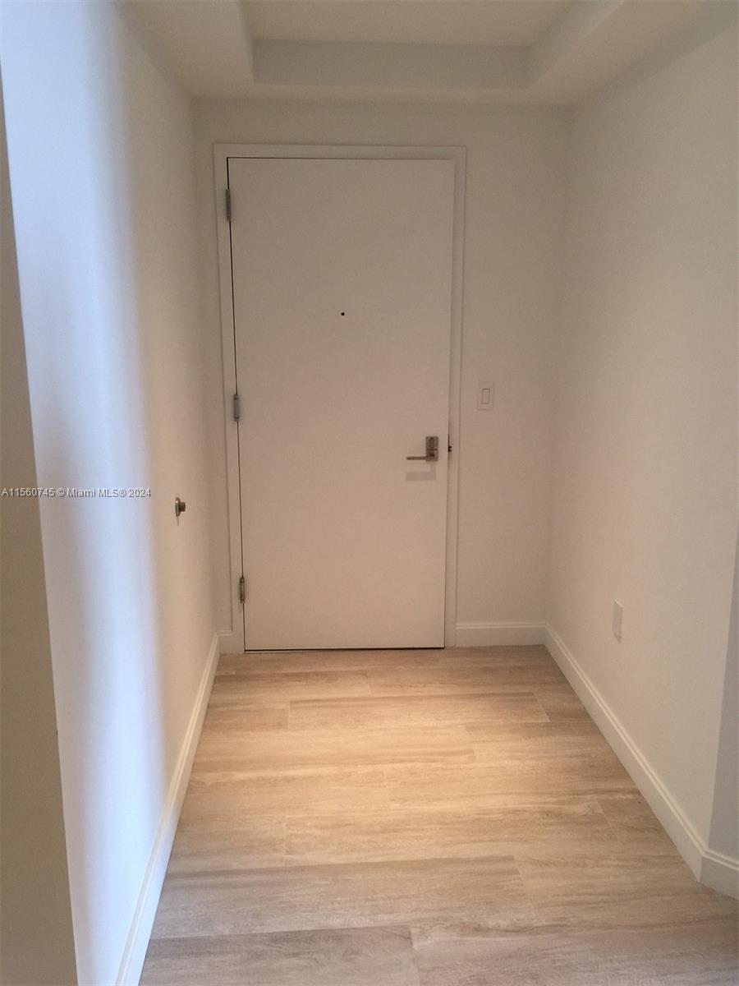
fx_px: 825
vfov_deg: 61.7
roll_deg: -0.7
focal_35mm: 29
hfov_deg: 48.2
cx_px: 370
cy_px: 493
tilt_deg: -11.9
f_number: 2.2
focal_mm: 4.15
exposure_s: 1/15
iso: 32
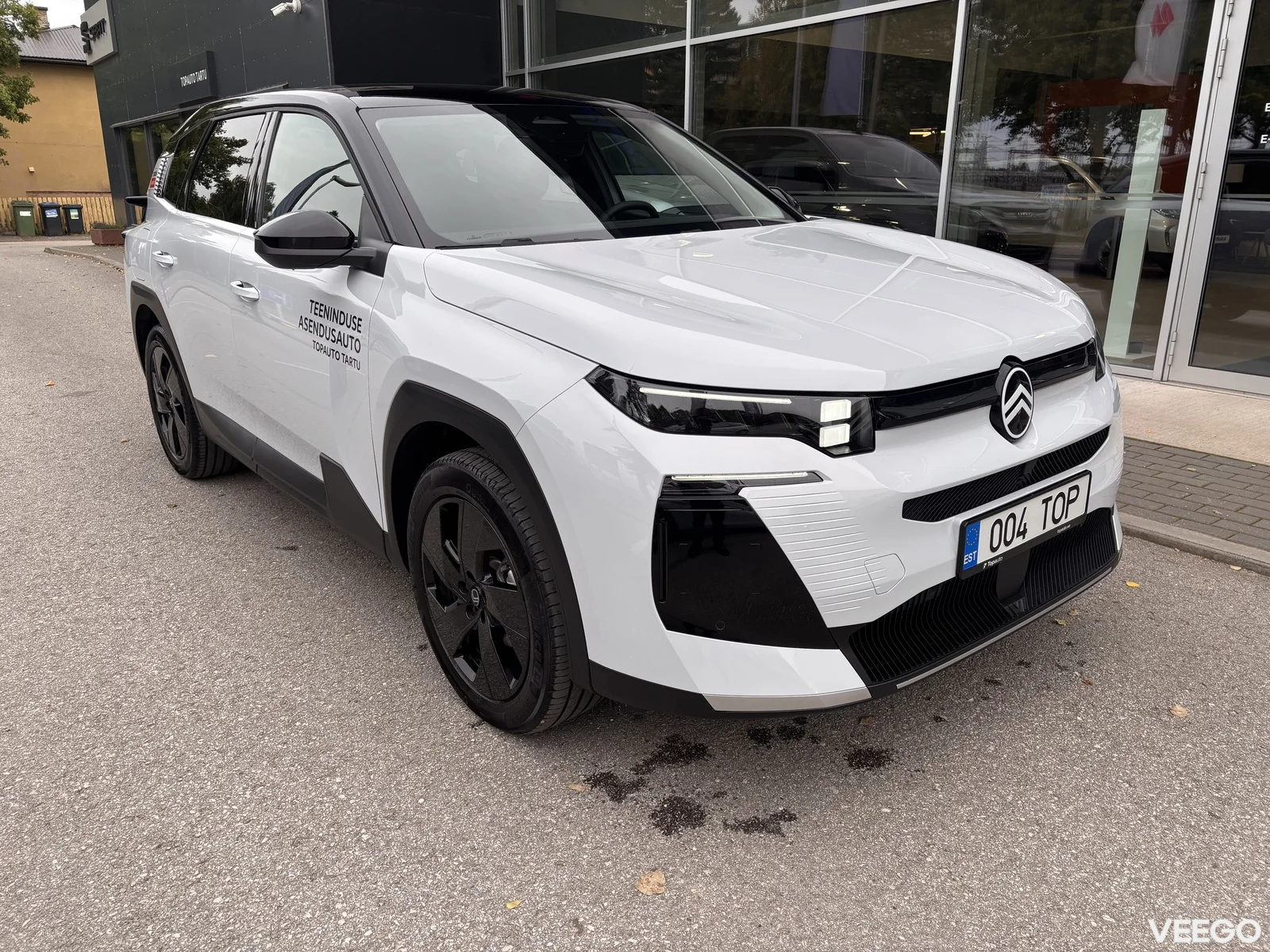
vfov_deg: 53.1
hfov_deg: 67.3
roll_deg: -0.4
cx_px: 635
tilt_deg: -16.7
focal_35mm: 26
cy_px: 476
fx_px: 954
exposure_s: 1/763
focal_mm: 5.96
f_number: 1.6
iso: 50
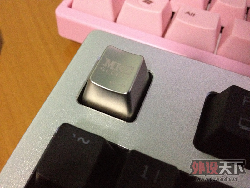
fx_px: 253
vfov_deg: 40.7
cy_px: 94
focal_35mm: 35
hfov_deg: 52.6
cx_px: 125
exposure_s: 1/17
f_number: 2.4
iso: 800
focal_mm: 4.28
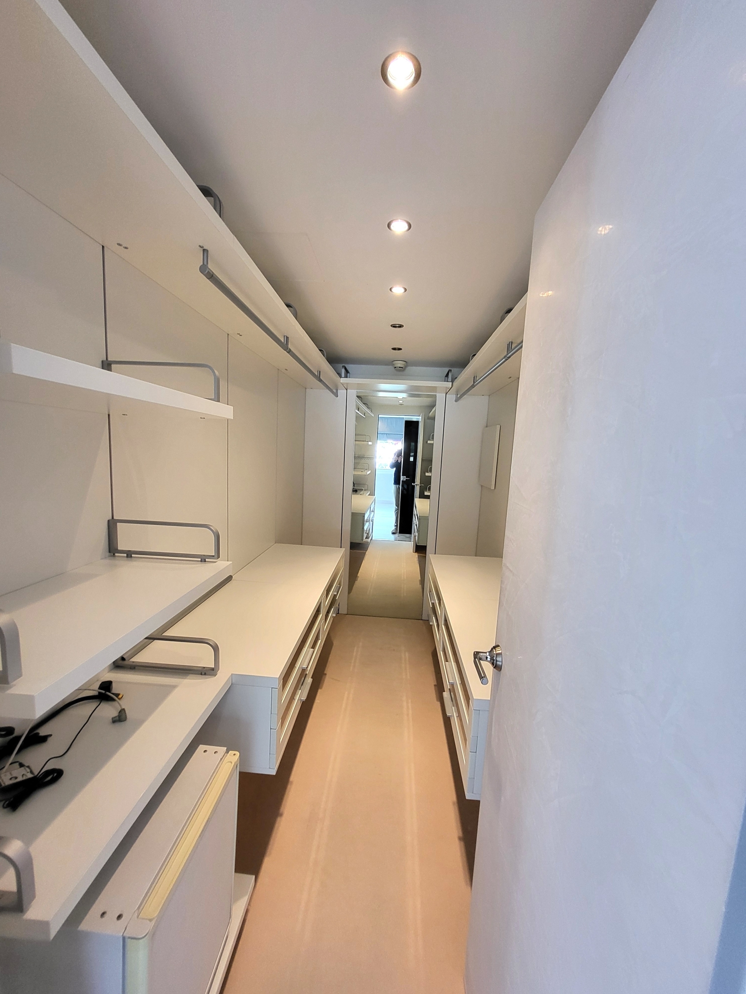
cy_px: 497
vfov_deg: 106.2
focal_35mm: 13
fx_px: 374
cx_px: 373
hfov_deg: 89.9
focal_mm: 1.74
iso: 160
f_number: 2.2
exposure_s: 1/50
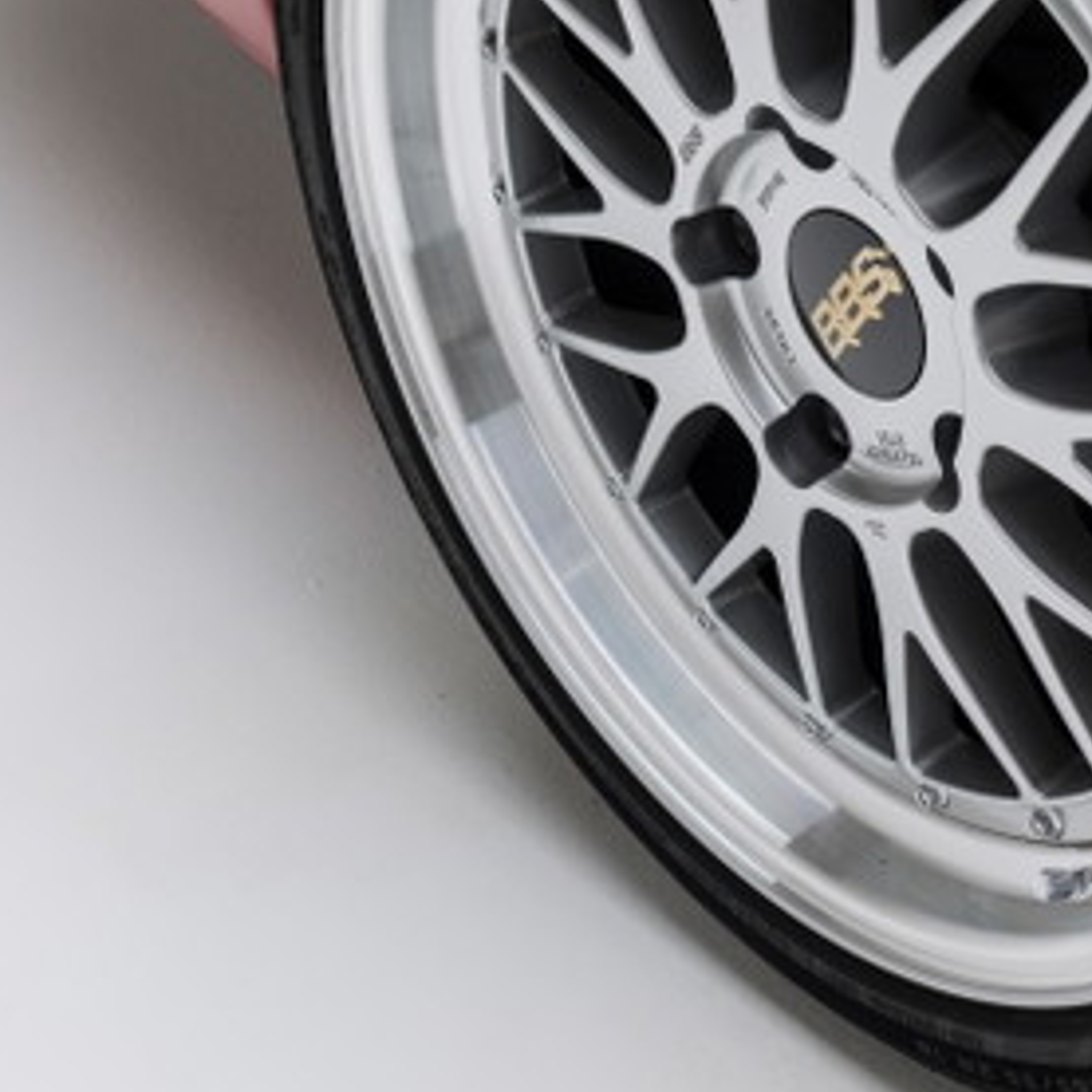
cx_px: 1112
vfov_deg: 15.6
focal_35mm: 110
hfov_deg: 15.5
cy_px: 53
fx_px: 3926
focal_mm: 35
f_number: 4
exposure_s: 1/30
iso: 400
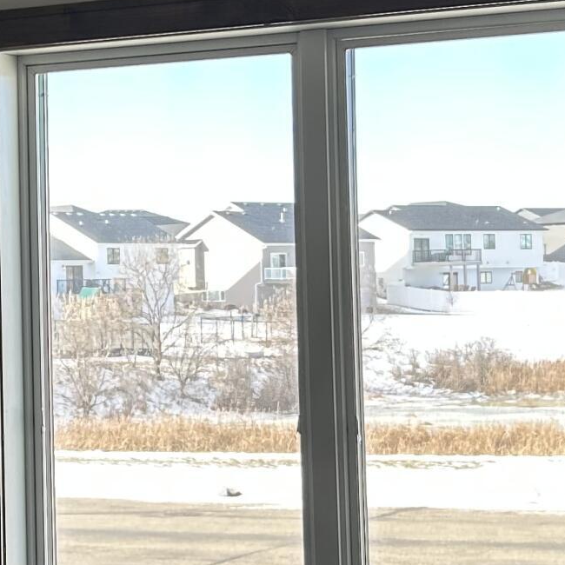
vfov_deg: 16.4
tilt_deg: +1.8
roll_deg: +1.3
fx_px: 1957
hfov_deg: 16.1
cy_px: 219
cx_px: 18
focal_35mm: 106
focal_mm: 5.7
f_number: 1.5
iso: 50
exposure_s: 1/164
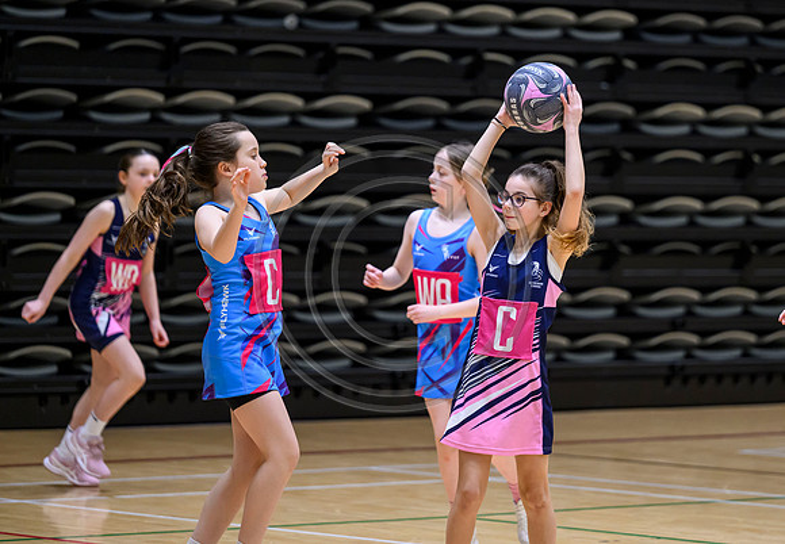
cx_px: 500
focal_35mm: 215
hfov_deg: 9.4
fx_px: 4751
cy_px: 212
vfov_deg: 6.6
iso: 4000
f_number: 2.8
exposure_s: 1/1600
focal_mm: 170
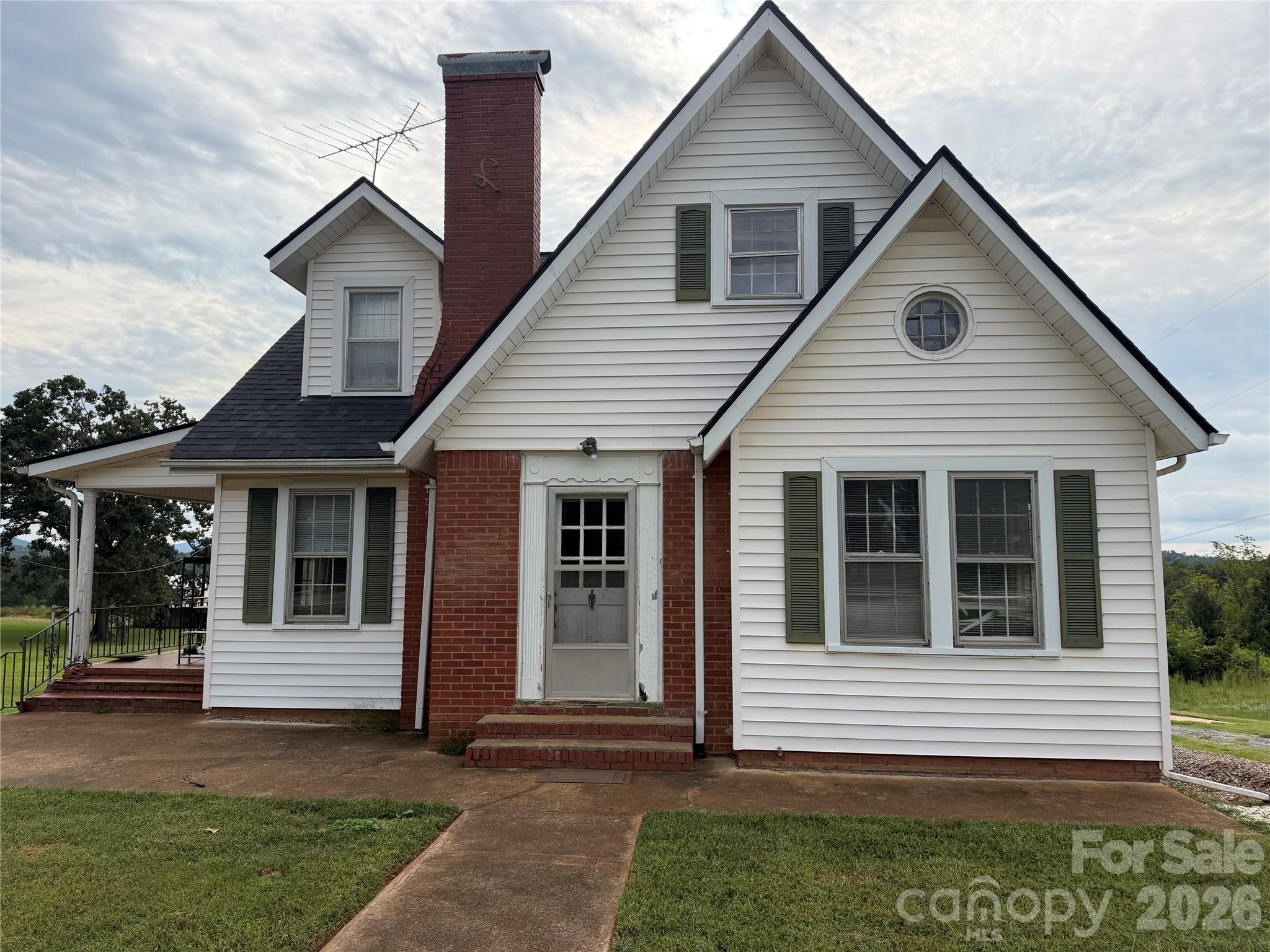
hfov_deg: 71.6
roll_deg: -0.4
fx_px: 881
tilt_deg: +6.8
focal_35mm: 24
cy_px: 476
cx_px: 635
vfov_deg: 56.8
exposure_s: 1/3953
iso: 100
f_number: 1.78
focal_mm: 6.76
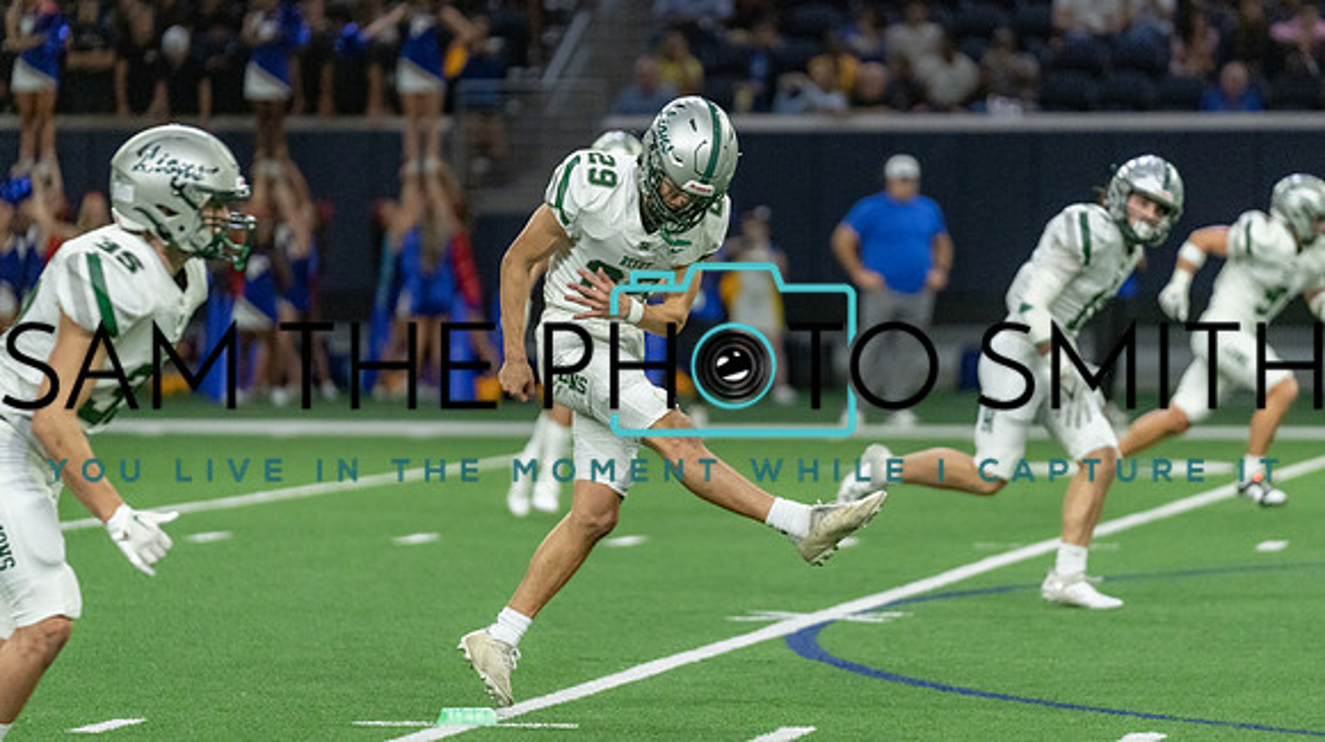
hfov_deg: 9.6
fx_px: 7916
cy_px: 342
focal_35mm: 226
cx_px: 657
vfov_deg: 5.4
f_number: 2.8
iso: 4000
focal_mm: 200
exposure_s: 1/1250
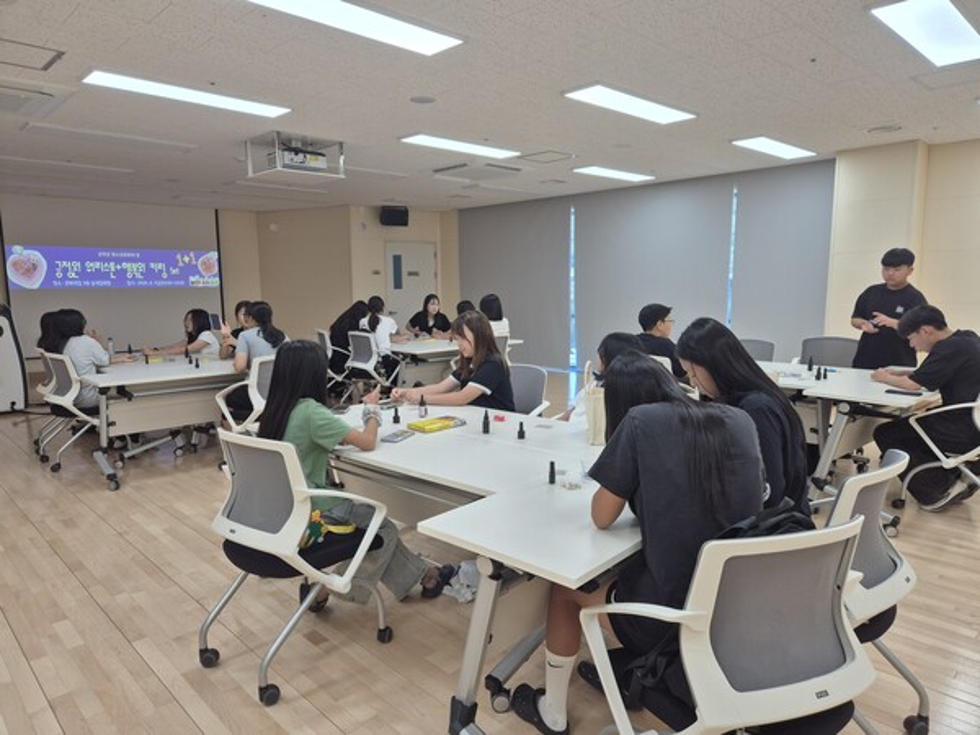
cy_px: 368
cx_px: 490
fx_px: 651
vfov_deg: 58.9
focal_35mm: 23
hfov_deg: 73.9
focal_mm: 5.4
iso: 32
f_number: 1.8
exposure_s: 1/120
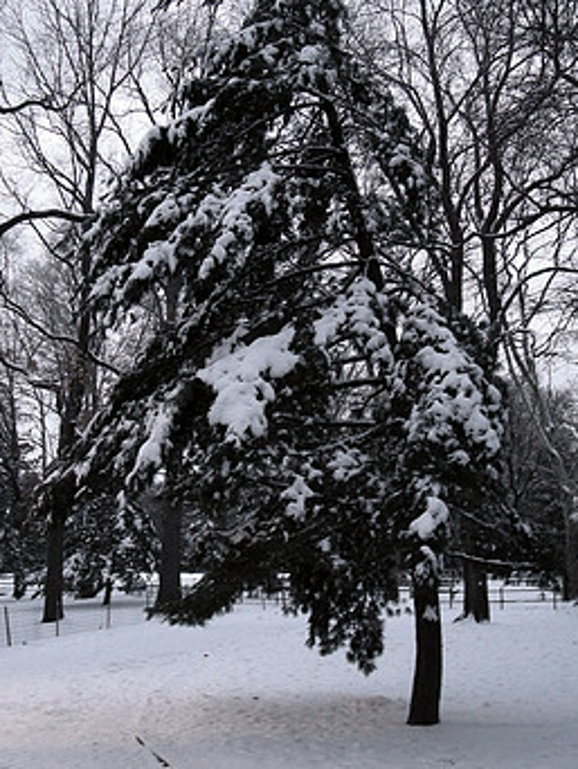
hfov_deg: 31.6
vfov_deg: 40.9
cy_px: 292
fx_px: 1023
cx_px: 299
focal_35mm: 46
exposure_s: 1/8
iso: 178
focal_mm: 5.7
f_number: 2.8
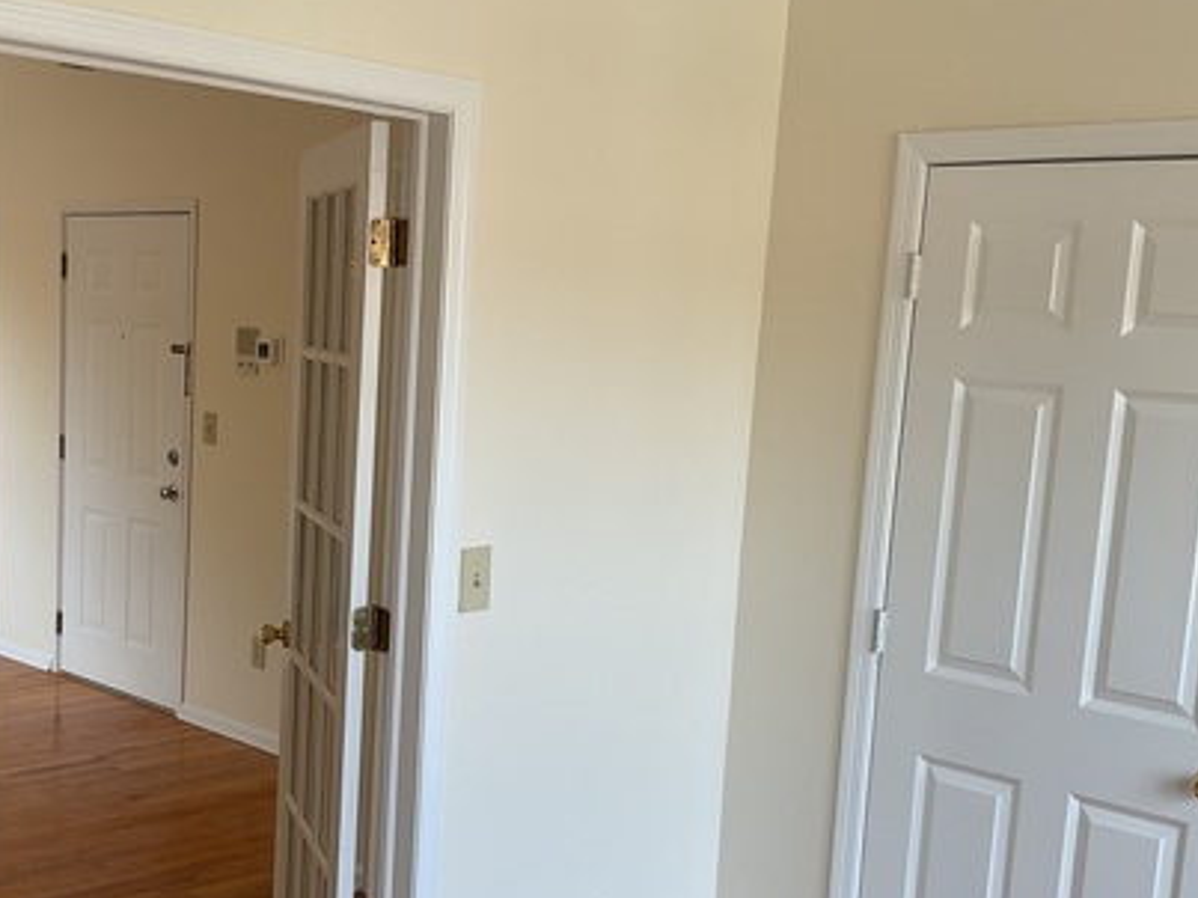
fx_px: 1661
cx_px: 391
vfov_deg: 30.1
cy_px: 559
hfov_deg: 39.2
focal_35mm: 48
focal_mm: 3
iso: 32
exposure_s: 1/120
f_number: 1.8
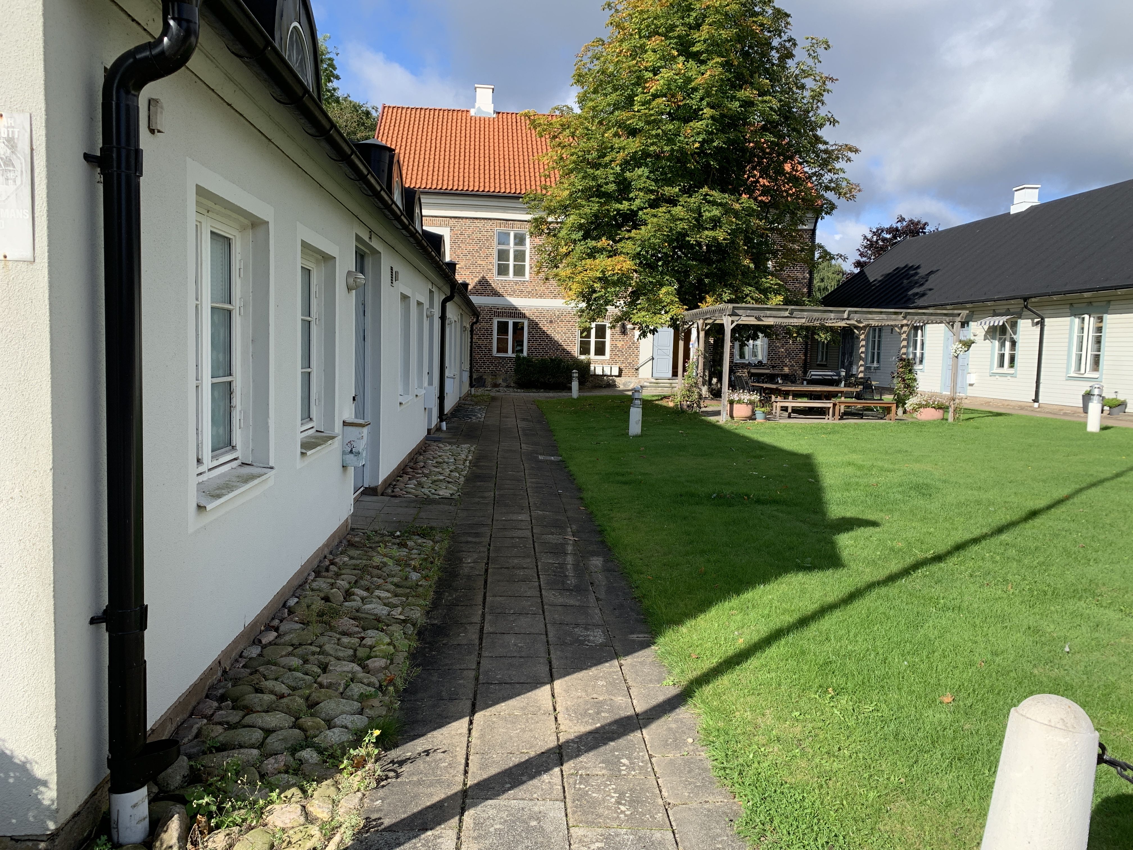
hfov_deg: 67.3
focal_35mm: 26
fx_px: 851
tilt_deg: -5.8
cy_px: 425
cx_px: 566
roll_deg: -0.8
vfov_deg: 53.1
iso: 25
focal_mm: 4.25
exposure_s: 1/1235
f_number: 1.8
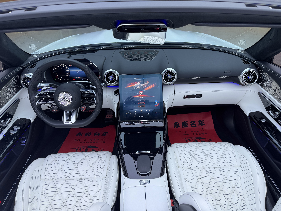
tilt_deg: -33.4
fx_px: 195
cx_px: 140
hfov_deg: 71.6
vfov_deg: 56.8
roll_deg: +1.4
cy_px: 106
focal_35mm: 24
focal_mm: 6.76
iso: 64
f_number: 1.78
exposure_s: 1/100
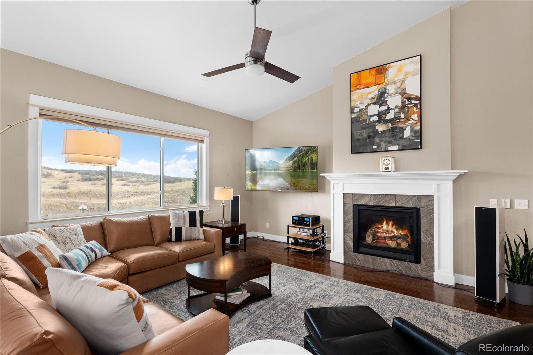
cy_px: 178
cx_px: 266
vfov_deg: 73.7
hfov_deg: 96.7
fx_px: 237
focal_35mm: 16
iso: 800
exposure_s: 1/6
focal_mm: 16
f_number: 8
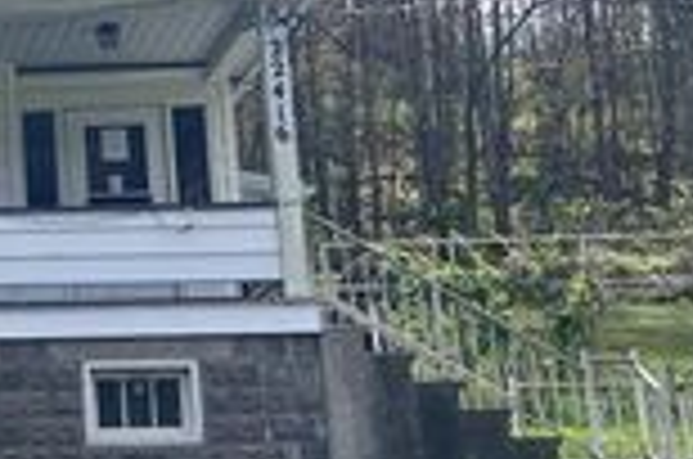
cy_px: 254
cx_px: -360
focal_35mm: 88
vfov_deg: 15.5
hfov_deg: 19.9
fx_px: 1690
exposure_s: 1/4444
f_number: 1.5
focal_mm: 5.7
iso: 50
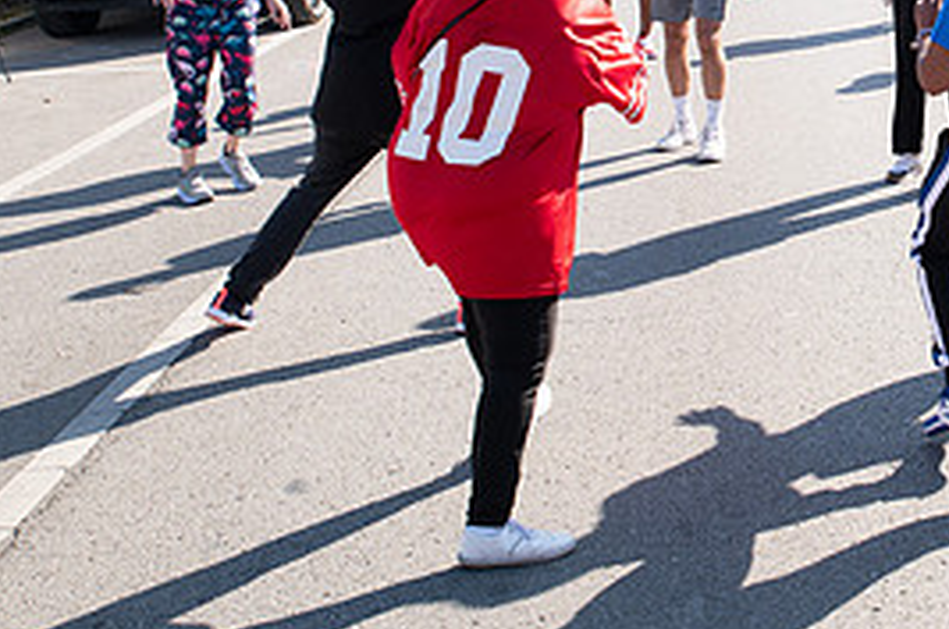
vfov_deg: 17.9
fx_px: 1947
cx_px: 952
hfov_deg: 26.0
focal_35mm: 74
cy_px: -14
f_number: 8
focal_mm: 29
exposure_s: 1/200
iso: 250
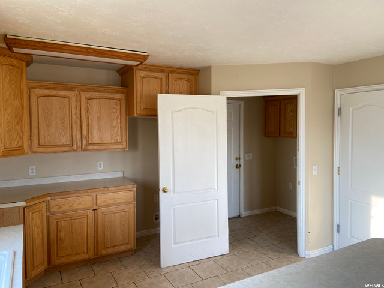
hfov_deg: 67.3
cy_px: 144
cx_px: 192
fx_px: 288
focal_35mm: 26
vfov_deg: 53.1
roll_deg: -0.1
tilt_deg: -3.6
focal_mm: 4.25
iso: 80
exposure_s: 1/122
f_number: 1.8
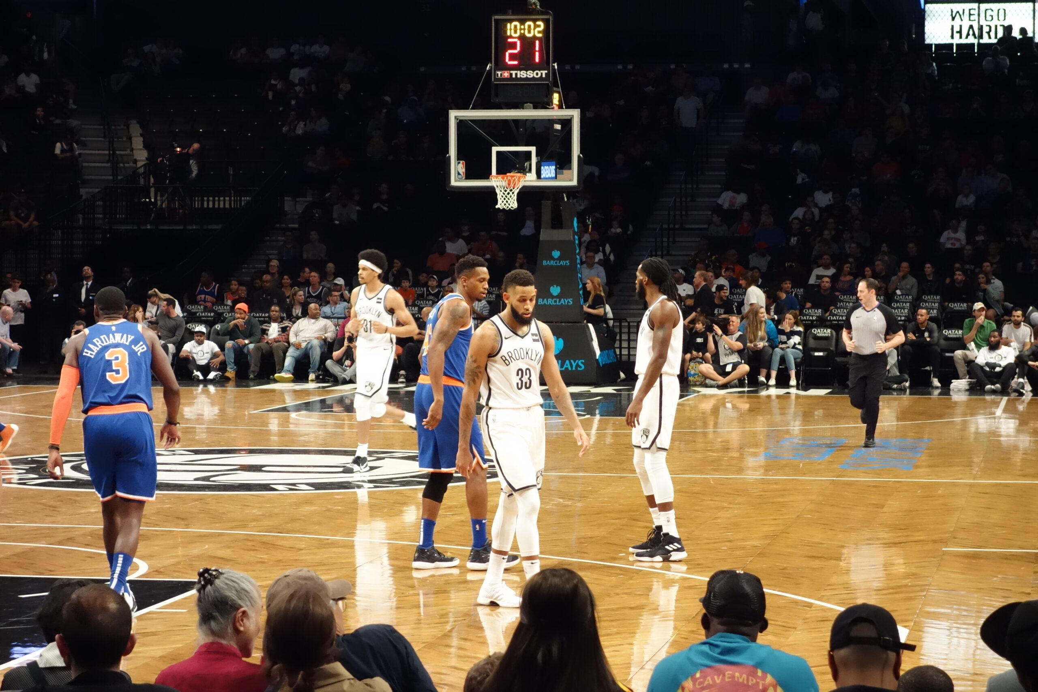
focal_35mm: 100
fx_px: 2883
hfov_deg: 20.4
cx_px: 519
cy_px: 346
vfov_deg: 13.7
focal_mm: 37.1
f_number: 4.9
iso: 4000
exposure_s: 1/250
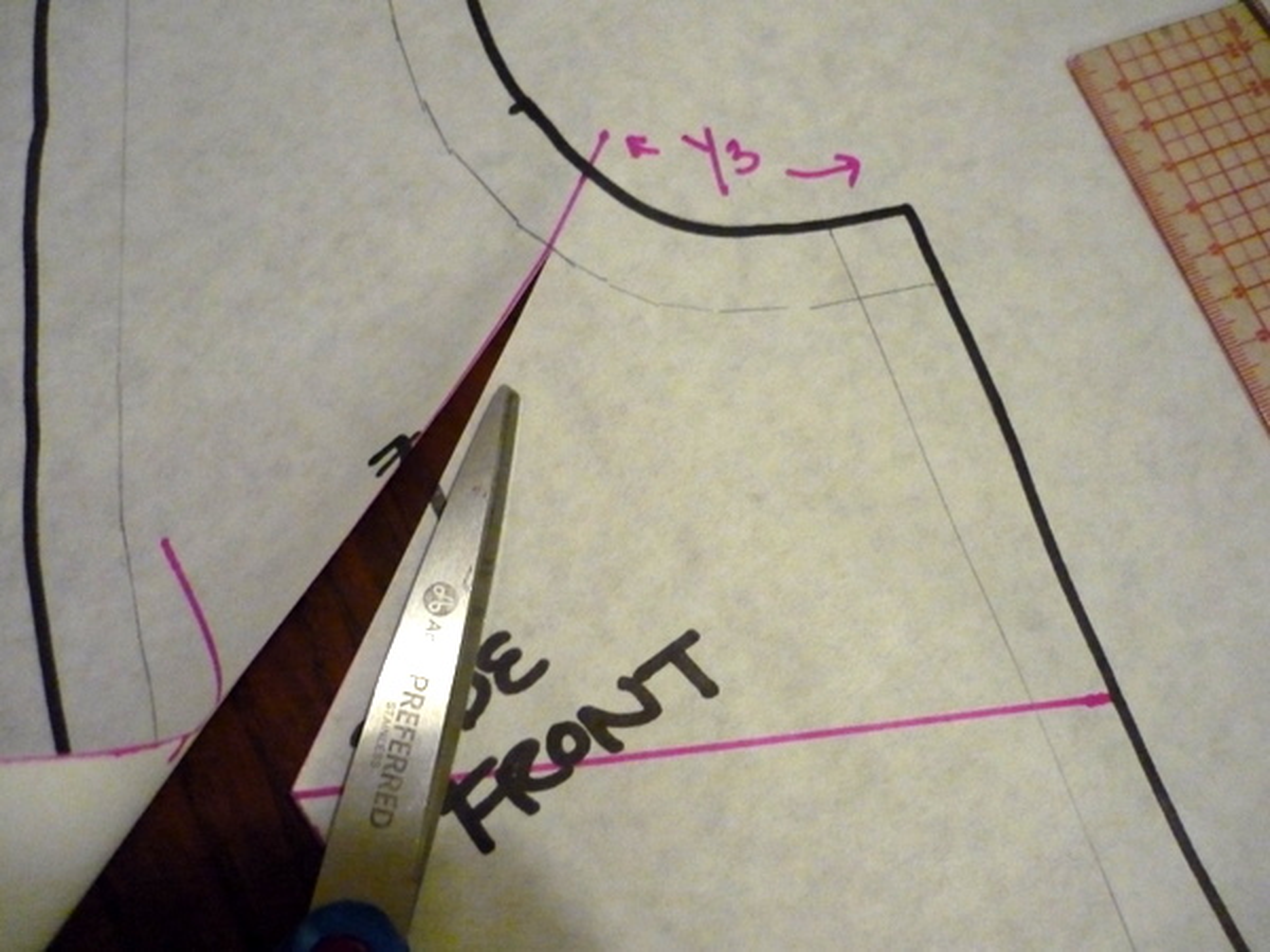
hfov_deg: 55.4
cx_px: 635
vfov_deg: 42.9
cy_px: 476
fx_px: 1211
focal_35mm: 33
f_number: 2.8
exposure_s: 1/30
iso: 800
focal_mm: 5.5
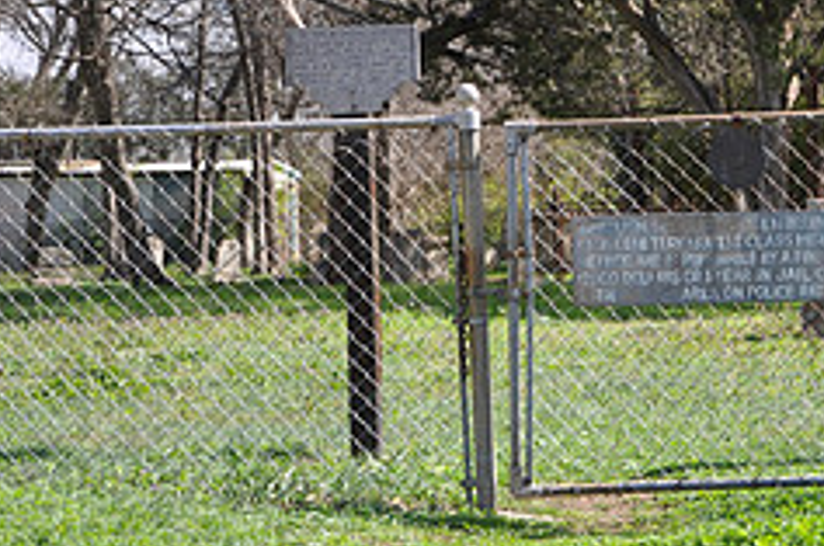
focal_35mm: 125
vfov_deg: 10.9
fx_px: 2855
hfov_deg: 16.1
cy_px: 242
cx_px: 814
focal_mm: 34
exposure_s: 1/125
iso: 200
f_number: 5.6
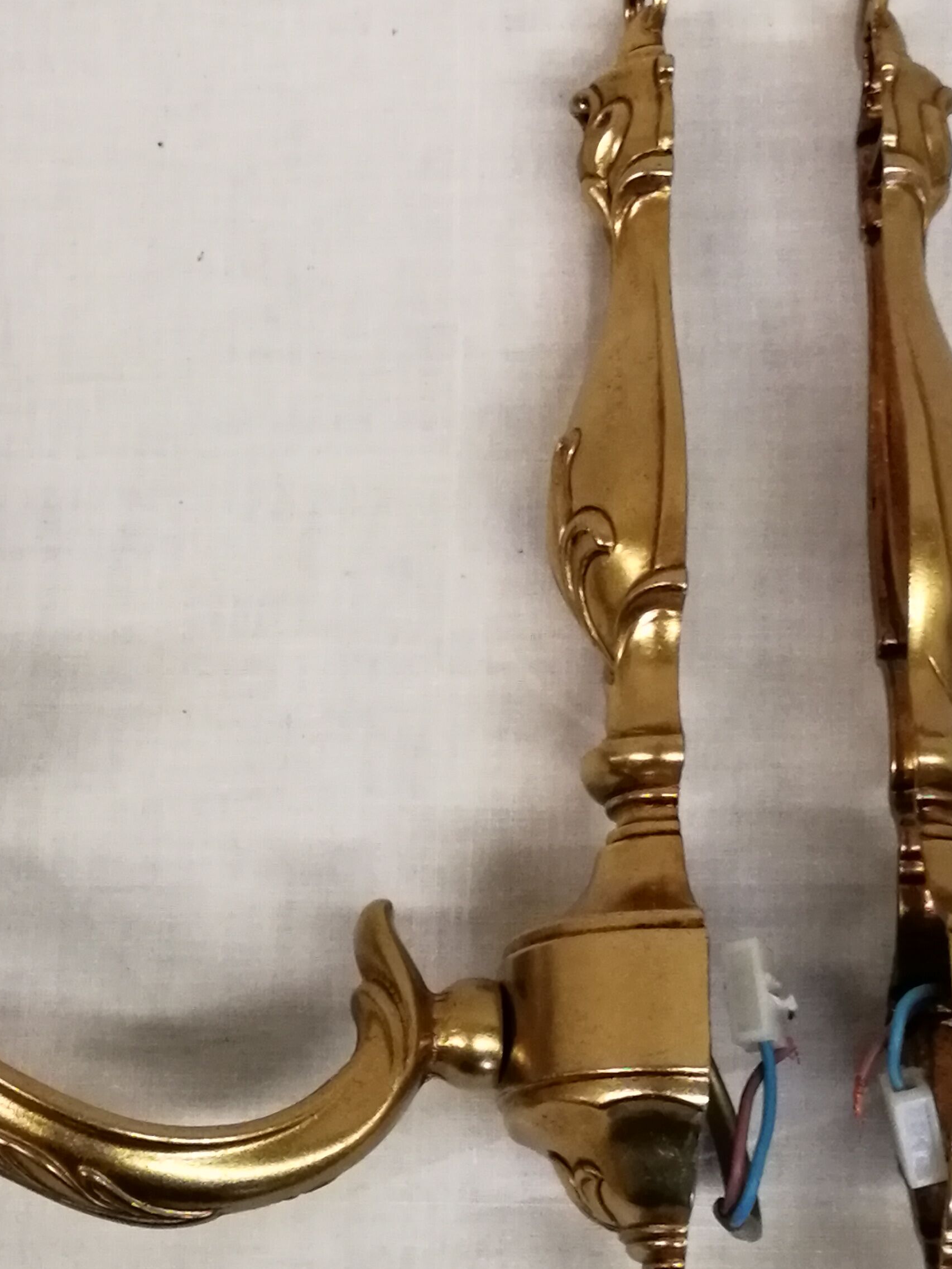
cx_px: 187
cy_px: 686
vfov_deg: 26.0
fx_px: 2750
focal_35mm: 75
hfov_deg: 19.4
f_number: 2.2
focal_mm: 2.38
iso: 80
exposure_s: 1/50
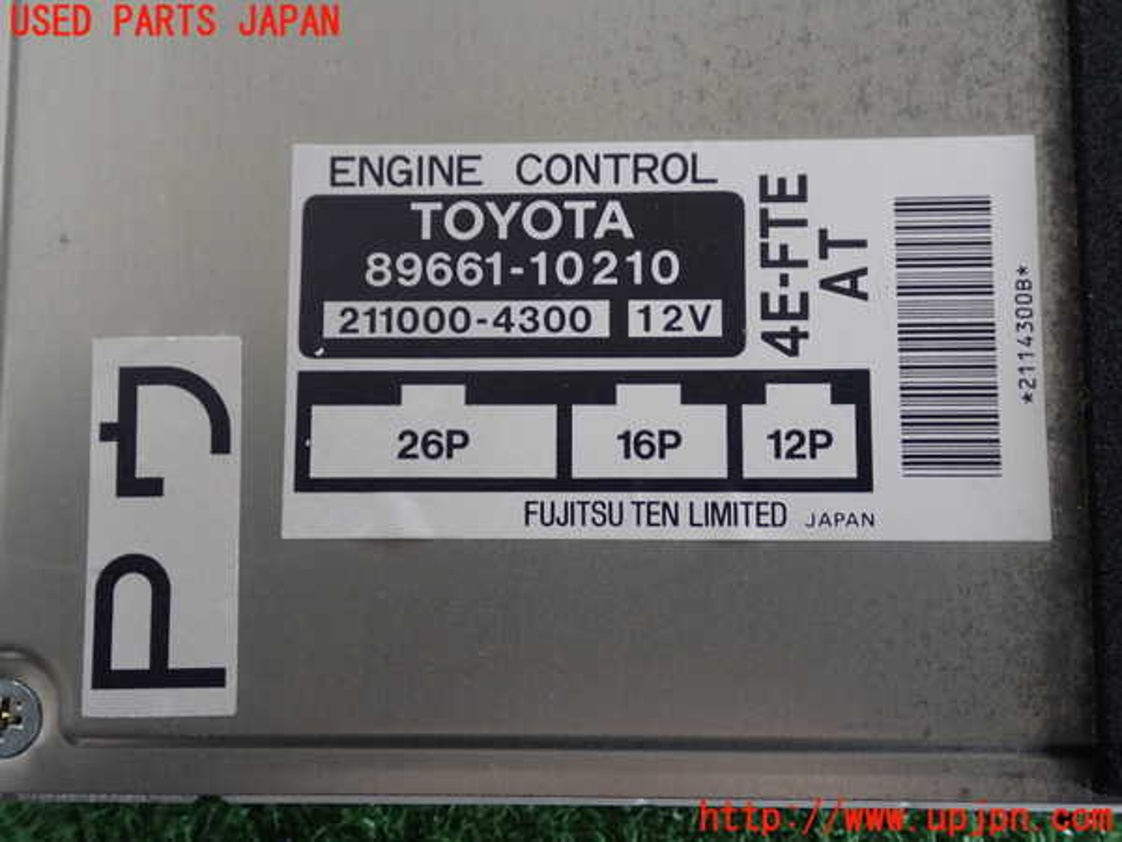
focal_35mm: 38
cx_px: 561
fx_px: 1232
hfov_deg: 49.0
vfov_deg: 37.7
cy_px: 421
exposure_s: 1/50
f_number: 2.7
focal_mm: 6.83
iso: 200
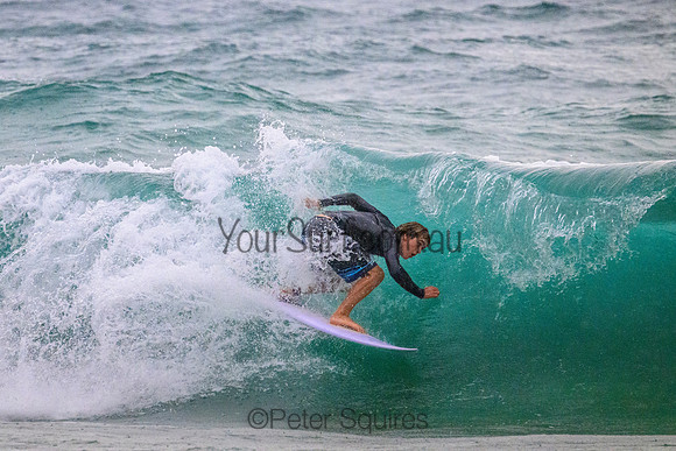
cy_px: 162
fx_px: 14450
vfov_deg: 1.8
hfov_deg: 2.7
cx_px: 243
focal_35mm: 769
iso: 8000
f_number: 11
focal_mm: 600
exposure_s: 1/2000
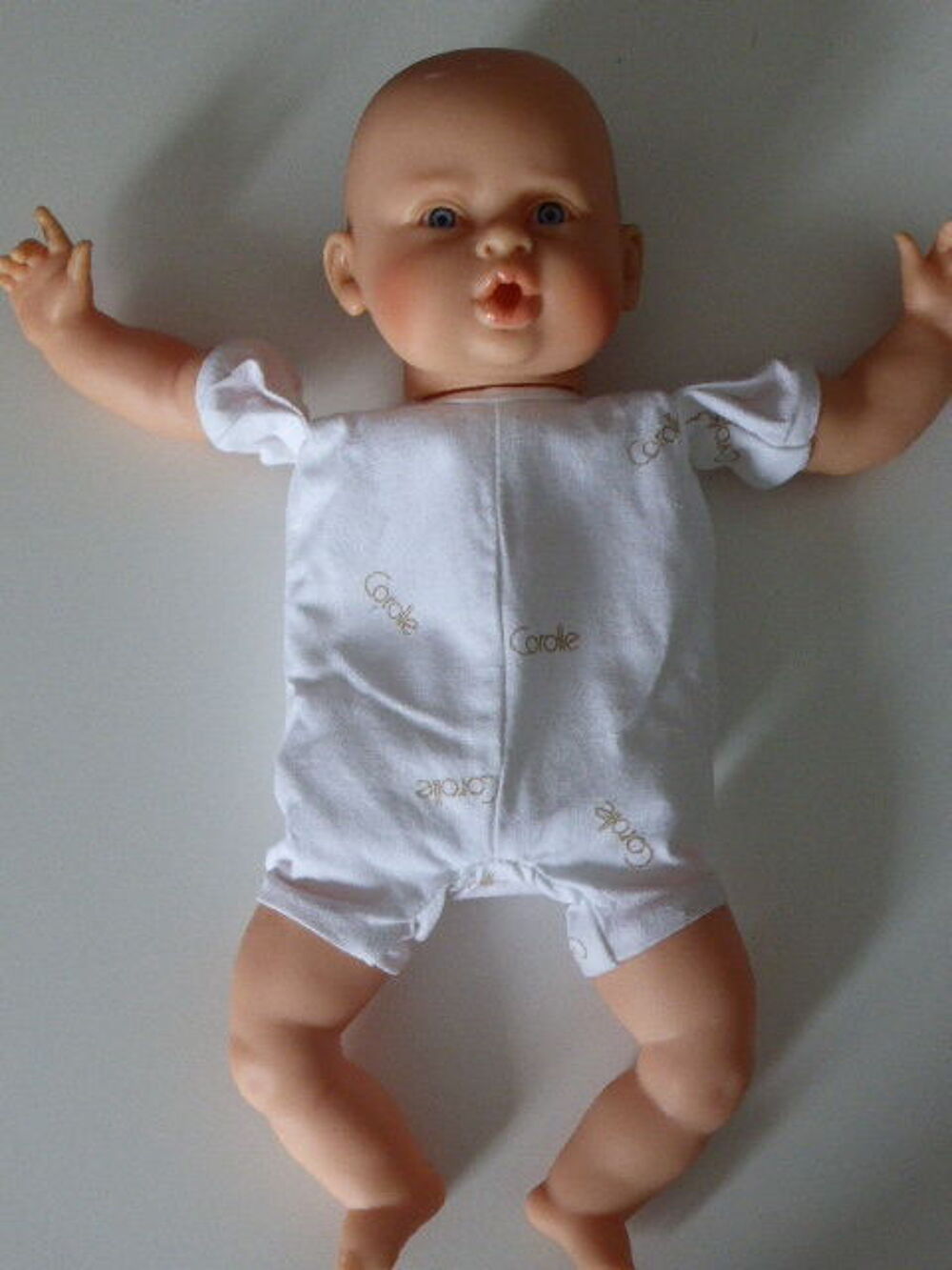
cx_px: 476
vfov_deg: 38.9
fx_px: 1796
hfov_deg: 29.7
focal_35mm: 49
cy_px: 635
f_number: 4.2
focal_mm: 8.5
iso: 400
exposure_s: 1/25
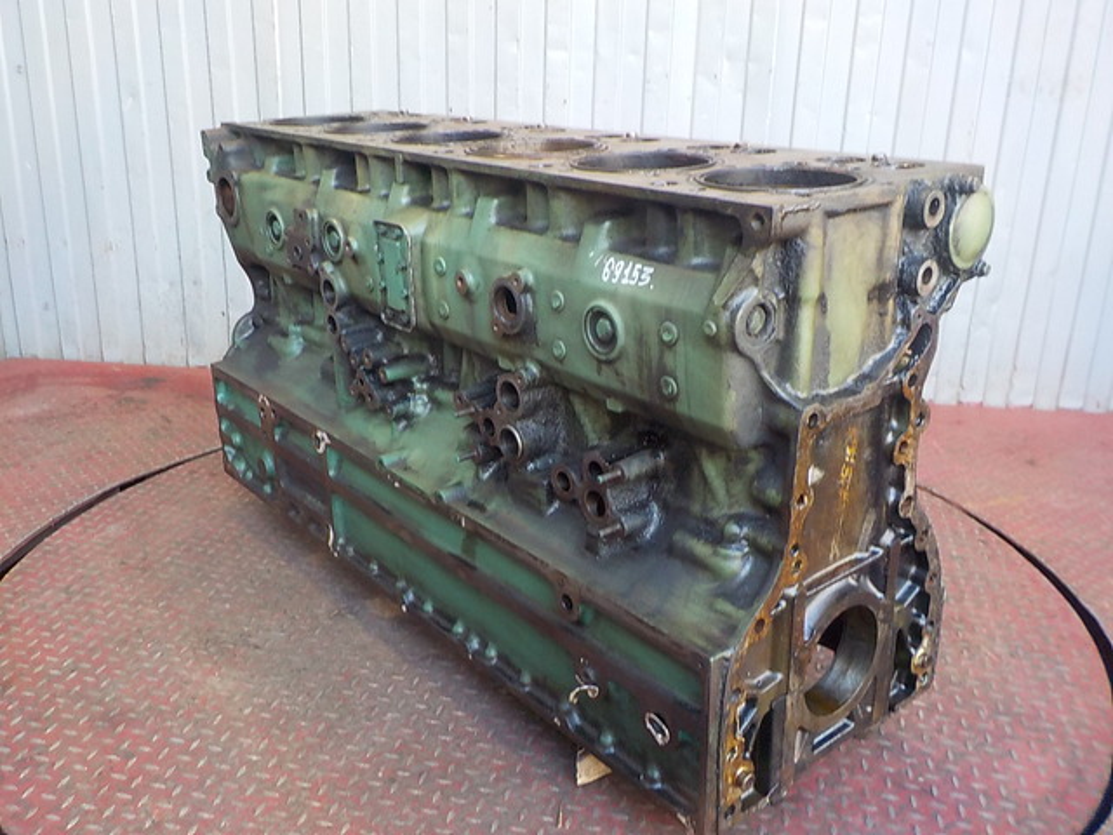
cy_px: 418
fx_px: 965
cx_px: 556
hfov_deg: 60.0
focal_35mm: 30
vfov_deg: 46.8
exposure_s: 1/30
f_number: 3.3
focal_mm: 4.1
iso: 250
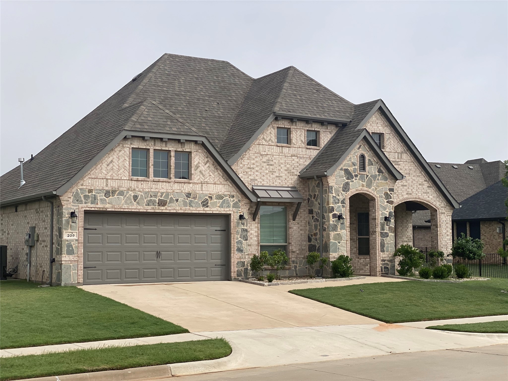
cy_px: 190
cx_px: 254
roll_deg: +0.7
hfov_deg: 36.8
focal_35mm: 52
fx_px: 763
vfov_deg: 28.0
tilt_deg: +4.9
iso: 20
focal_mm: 6
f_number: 2
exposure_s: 1/2660
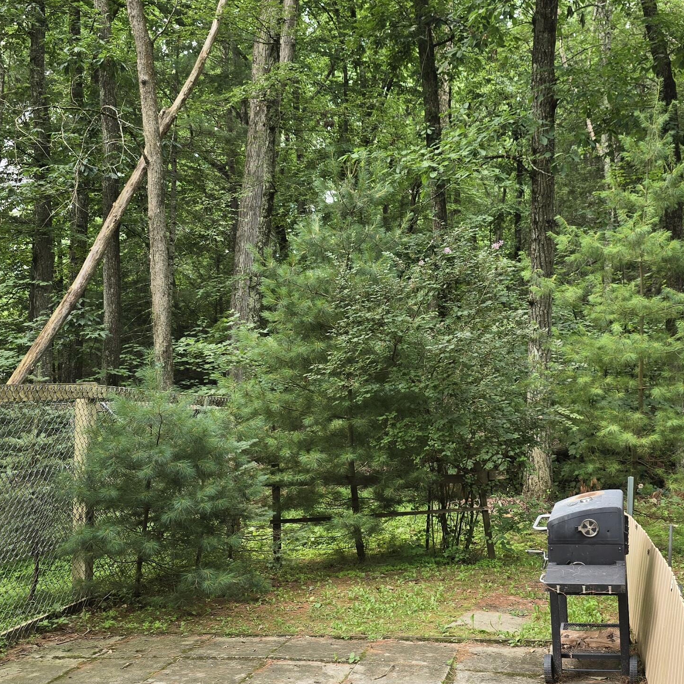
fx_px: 939
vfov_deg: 40.0
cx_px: 437
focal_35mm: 42
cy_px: 378
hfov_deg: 39.7
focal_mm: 6.3
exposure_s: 1/180
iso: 64
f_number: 1.7
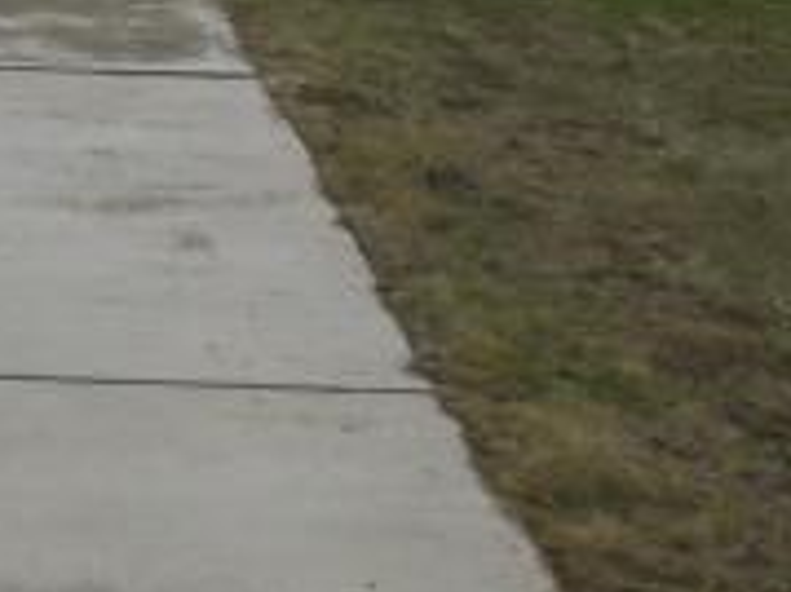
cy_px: -305
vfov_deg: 10.5
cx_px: -84
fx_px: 3106
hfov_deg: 14.2
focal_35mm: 136
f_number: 3.1
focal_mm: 6.3
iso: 50
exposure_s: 1/320
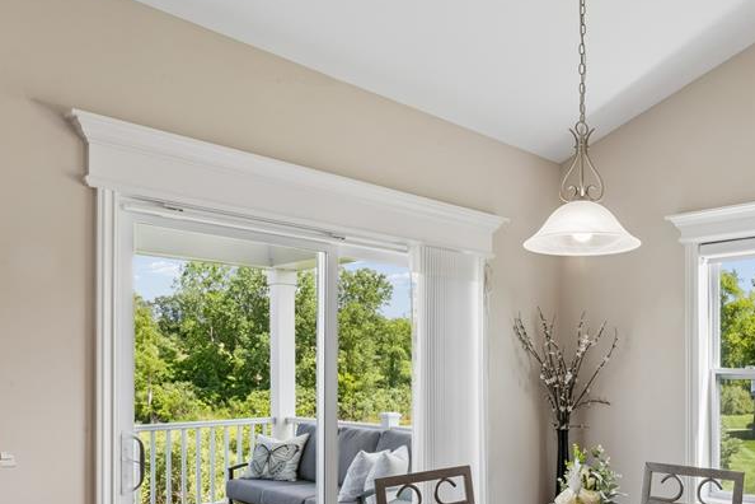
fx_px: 654
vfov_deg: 40.9
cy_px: 375
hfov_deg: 56.6
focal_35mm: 31
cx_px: 580
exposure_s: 1/10
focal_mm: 18.1
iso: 400
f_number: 18
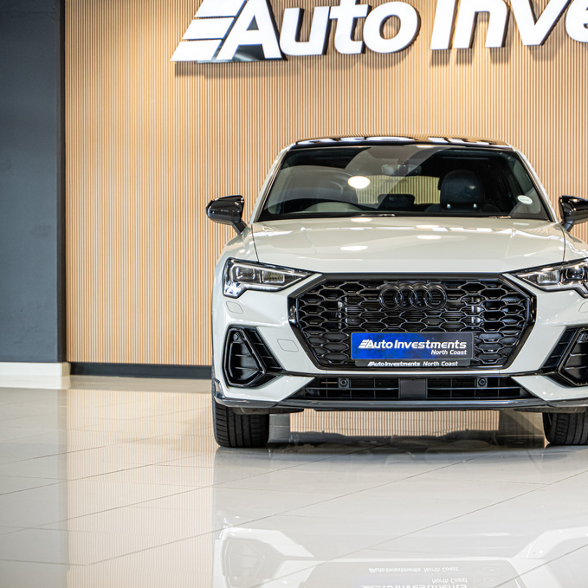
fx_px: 1845
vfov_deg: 18.1
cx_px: 414
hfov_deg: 18.0
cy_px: 294
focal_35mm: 96
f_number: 2.8
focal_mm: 75
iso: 640
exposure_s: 1/160
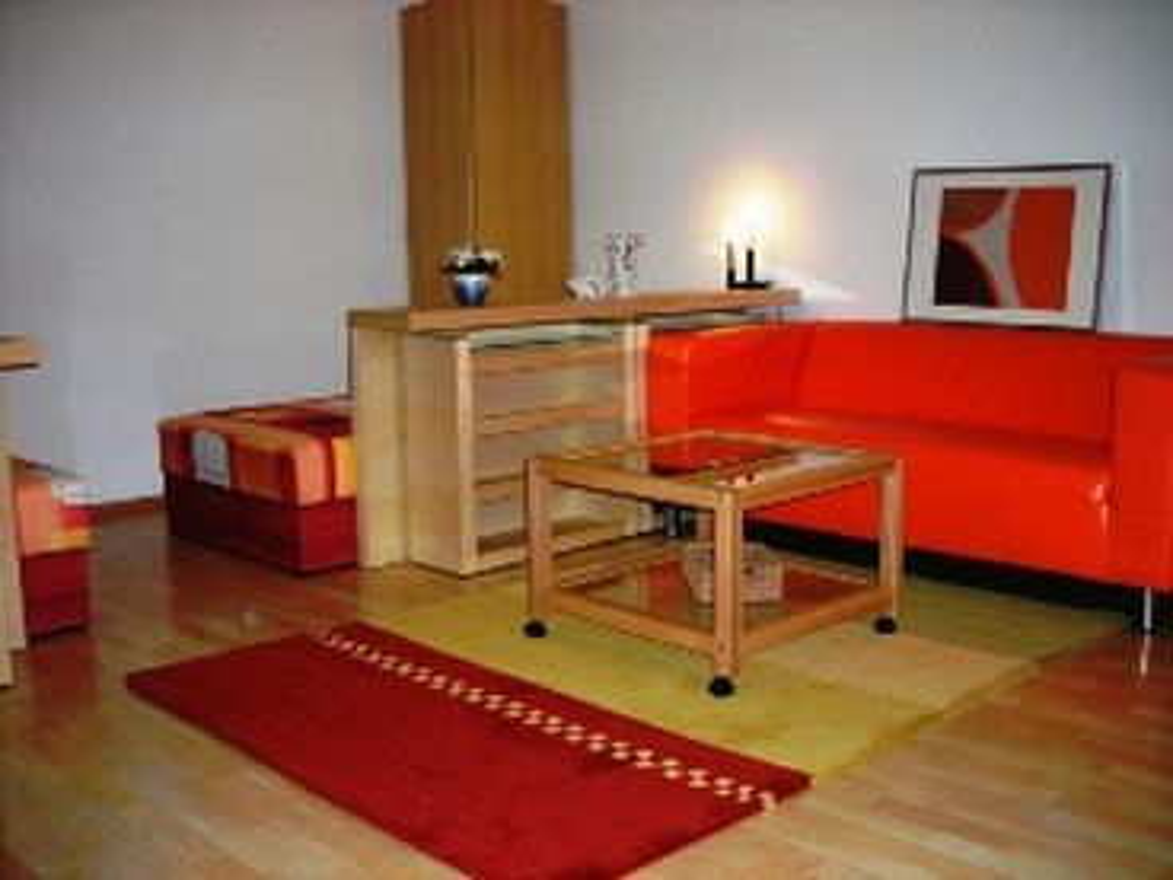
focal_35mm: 38
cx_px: 586
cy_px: 440
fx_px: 1288
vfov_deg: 37.7
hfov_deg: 49.0
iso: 78
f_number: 3.2
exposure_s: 1/60.1
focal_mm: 6.3
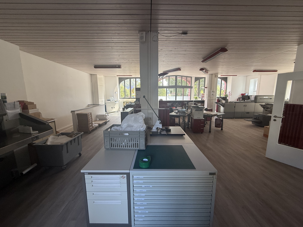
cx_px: 152
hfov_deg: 102.1
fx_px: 123
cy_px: 114
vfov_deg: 85.7
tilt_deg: -8.0
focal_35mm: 14
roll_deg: +0.4
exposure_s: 1/99
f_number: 2.2
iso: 125
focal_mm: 2.22
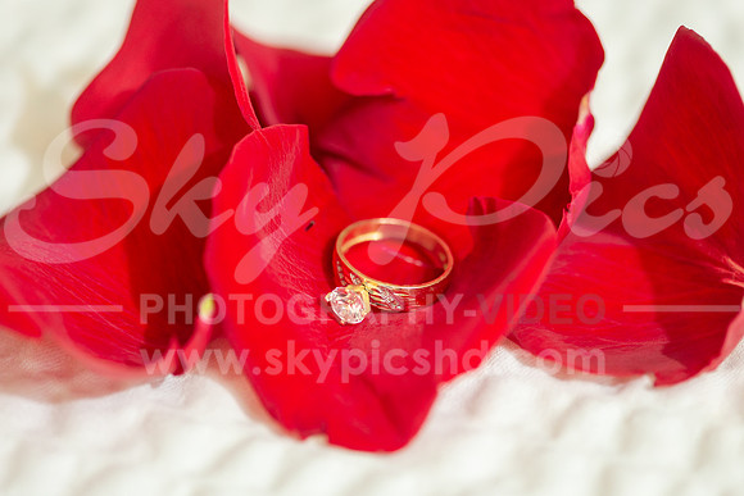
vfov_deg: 11.4
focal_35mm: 120
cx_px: 406
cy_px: 274
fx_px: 2489
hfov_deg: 17.0
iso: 800
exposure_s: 1/125
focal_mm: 105
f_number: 5
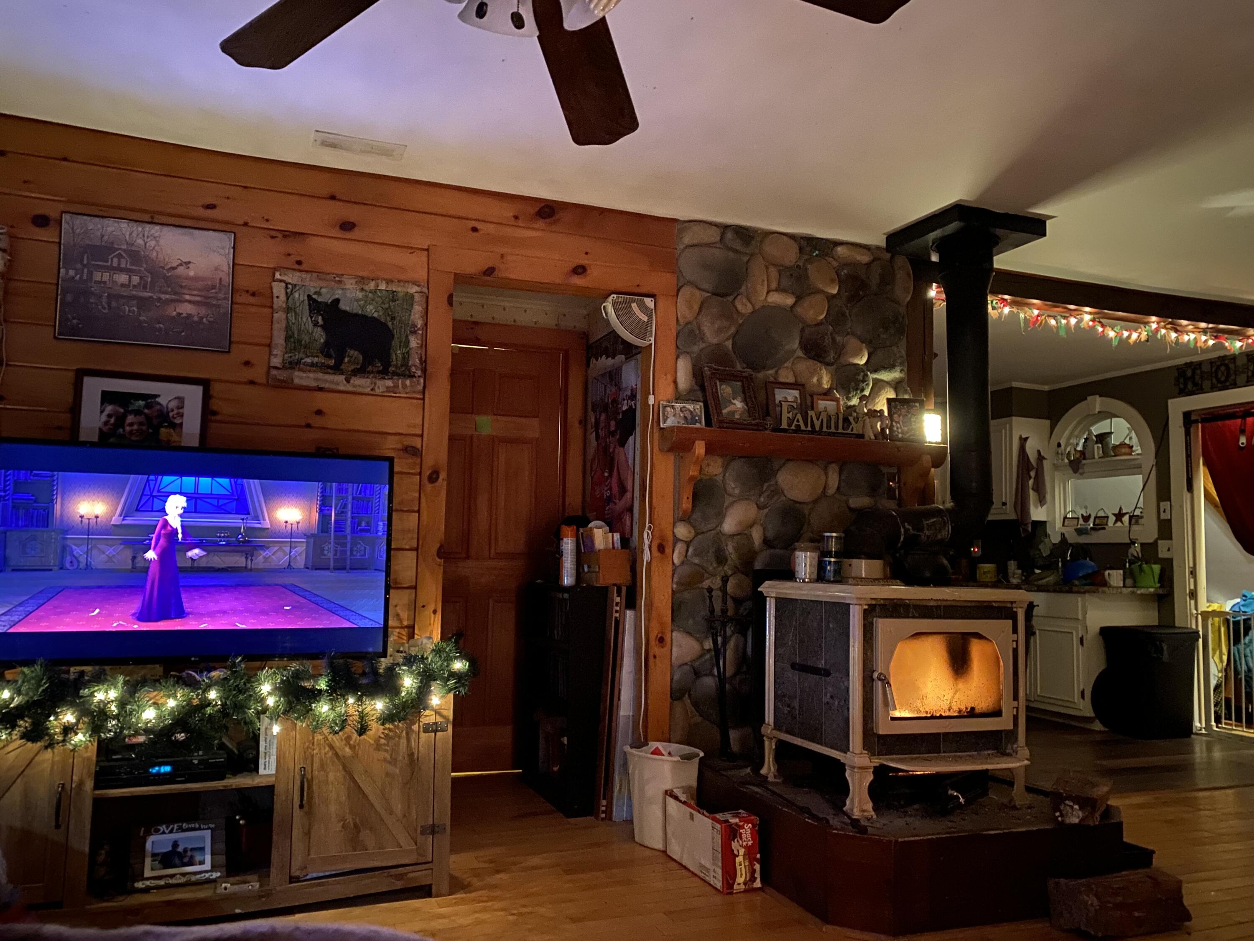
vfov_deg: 53.1
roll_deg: -0.7
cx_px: 627
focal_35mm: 26
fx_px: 942
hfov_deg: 67.3
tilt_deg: +3.8
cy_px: 470
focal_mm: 4.25
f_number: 1.8
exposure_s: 1/8
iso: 800
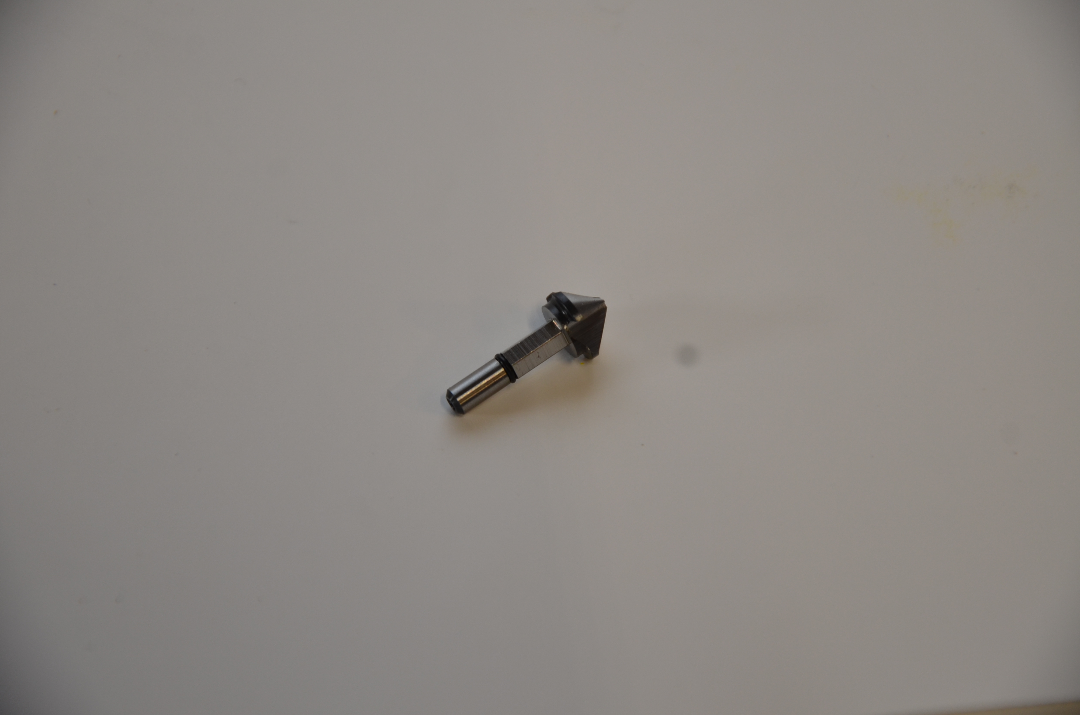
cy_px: 358
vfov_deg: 8.7
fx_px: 4715
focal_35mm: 158
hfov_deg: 13.1
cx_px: 540
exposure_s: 1/60
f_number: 5.6
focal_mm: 105
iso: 320
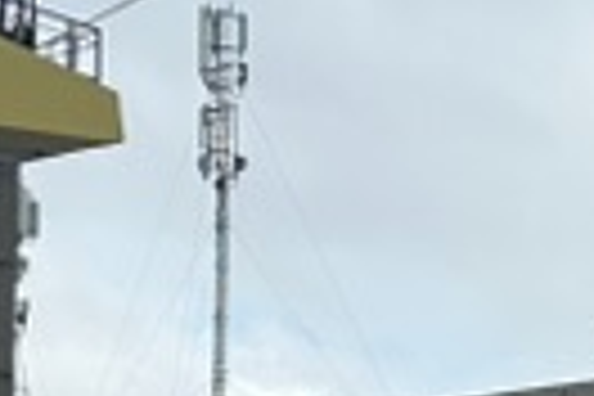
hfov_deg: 10.4
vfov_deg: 6.9
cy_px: 711
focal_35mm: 193
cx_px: 806
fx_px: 3184
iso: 80
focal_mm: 6.86
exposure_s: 1/4184
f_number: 1.78
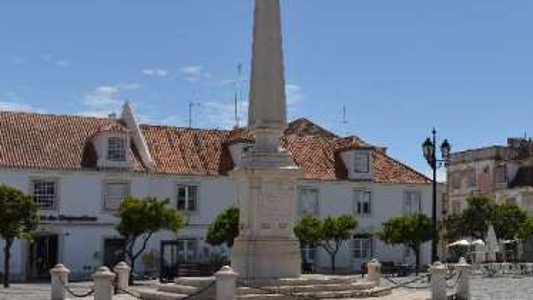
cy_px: 187
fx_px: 918
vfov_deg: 18.5
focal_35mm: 65
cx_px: 530
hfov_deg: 30.2
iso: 125
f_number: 9
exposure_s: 1/640
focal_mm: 29
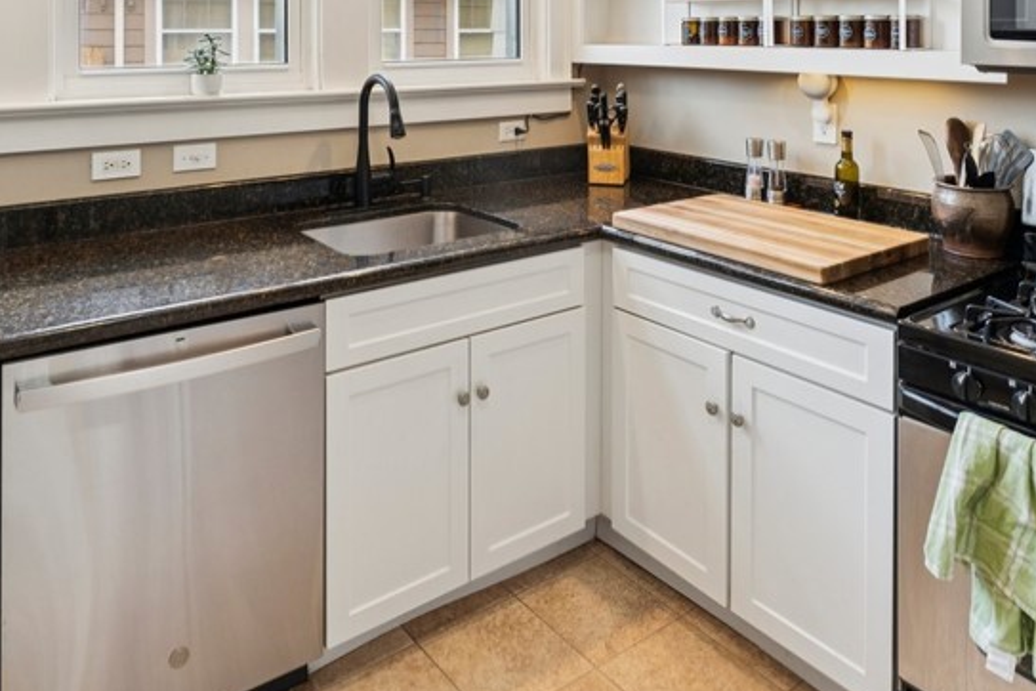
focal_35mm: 28
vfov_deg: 42.0
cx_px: 469
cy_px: 47
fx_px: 806
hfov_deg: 65.3
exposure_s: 1/25
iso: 200
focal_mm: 14
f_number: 5
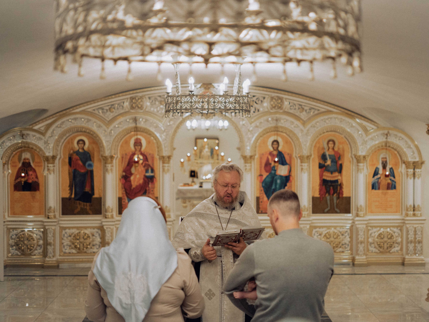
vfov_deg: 27.0
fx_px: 670
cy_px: 161
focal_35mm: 54
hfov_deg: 35.5
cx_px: 230
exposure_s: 1/400
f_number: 1.8
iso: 1600
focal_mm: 50
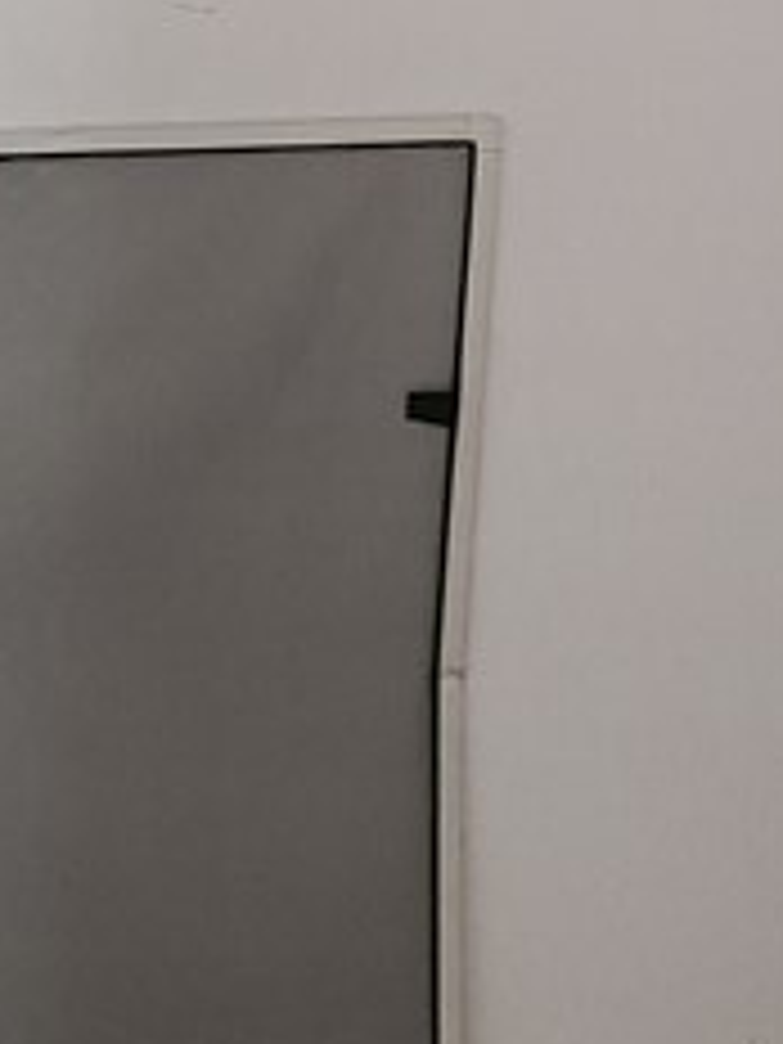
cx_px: 558
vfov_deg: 15.6
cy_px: -580
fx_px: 3468
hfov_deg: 12.9
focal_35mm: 115
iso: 640
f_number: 1.8
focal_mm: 5.4
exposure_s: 1/40
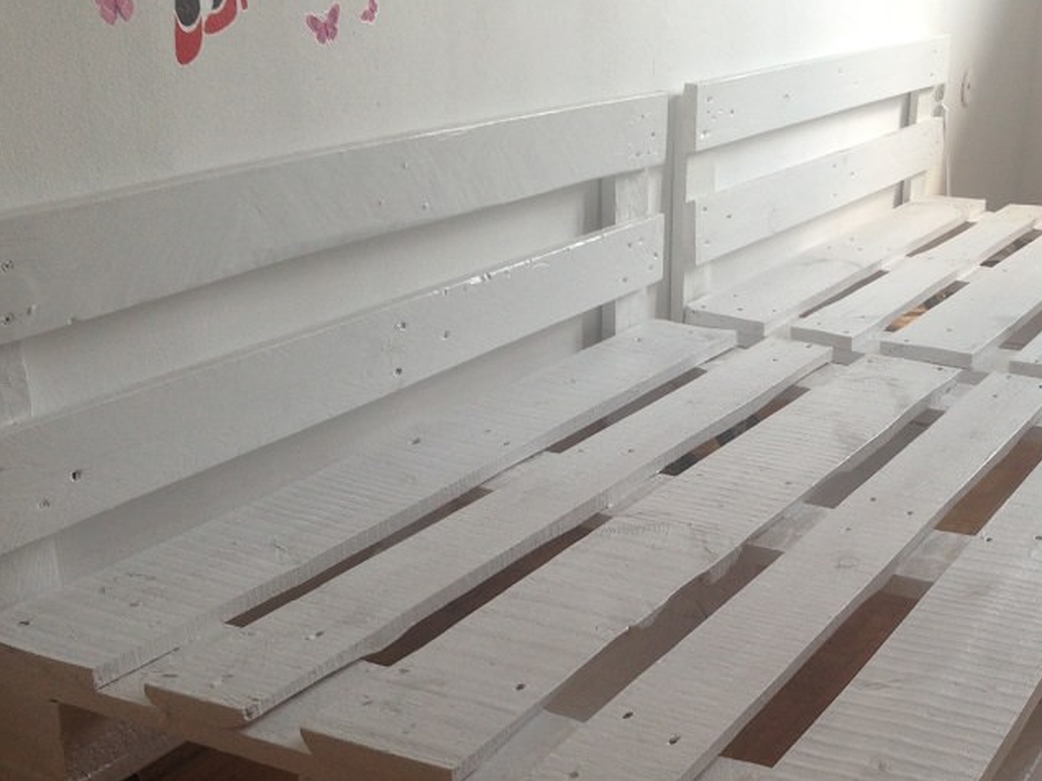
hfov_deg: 36.4
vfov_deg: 27.6
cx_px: 714
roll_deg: -1.8
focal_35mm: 52
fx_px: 1565
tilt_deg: -23.3
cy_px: 586
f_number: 2.4
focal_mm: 4.12
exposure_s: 1/60
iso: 50
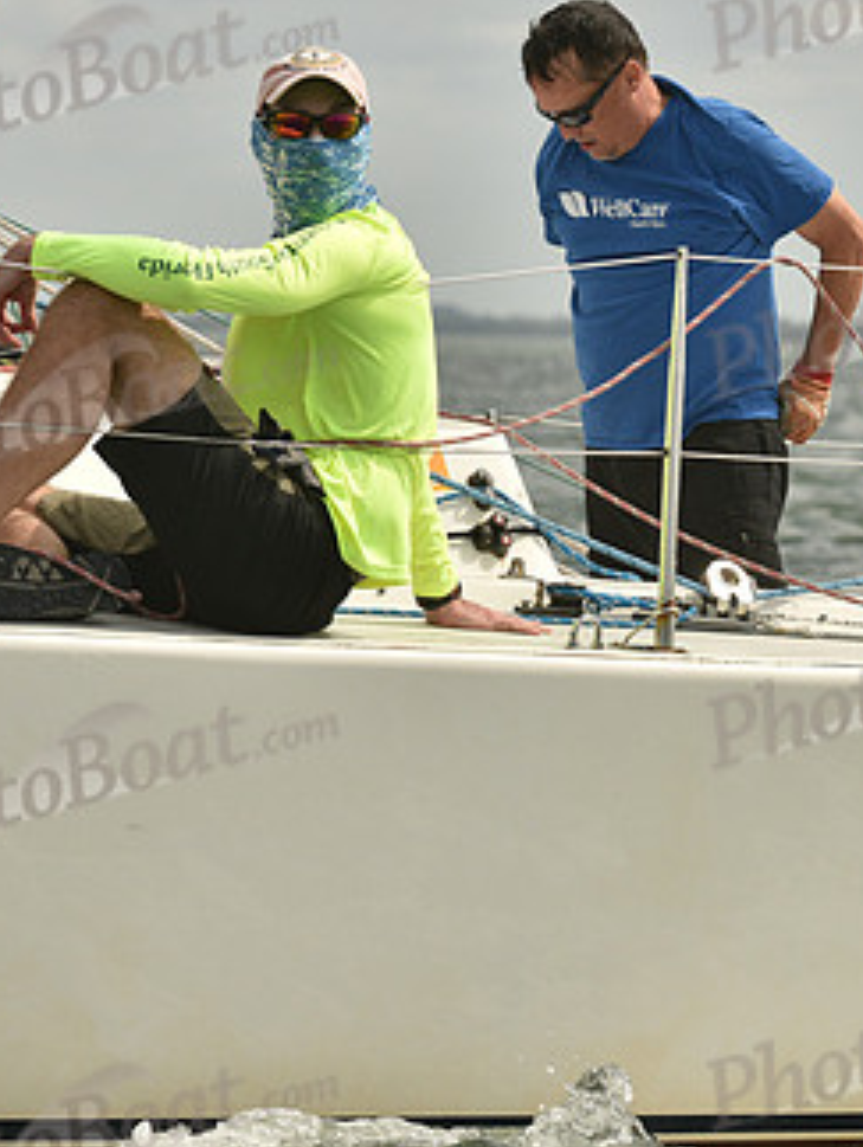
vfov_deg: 5.7
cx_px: 526
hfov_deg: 4.3
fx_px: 11445
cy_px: 542
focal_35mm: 345
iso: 400
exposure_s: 1/1250
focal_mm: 200
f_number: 9
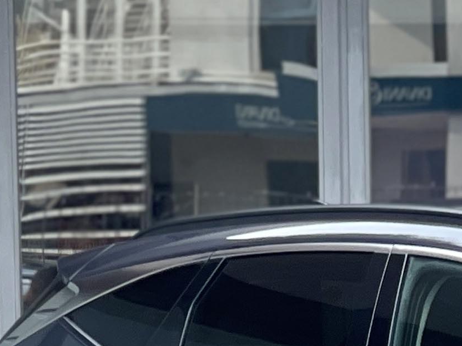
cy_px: 587
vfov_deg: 4.7
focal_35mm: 310
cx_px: 735
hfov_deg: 6.3
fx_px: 4137
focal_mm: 7.5
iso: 25
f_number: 2.2
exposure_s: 1/244
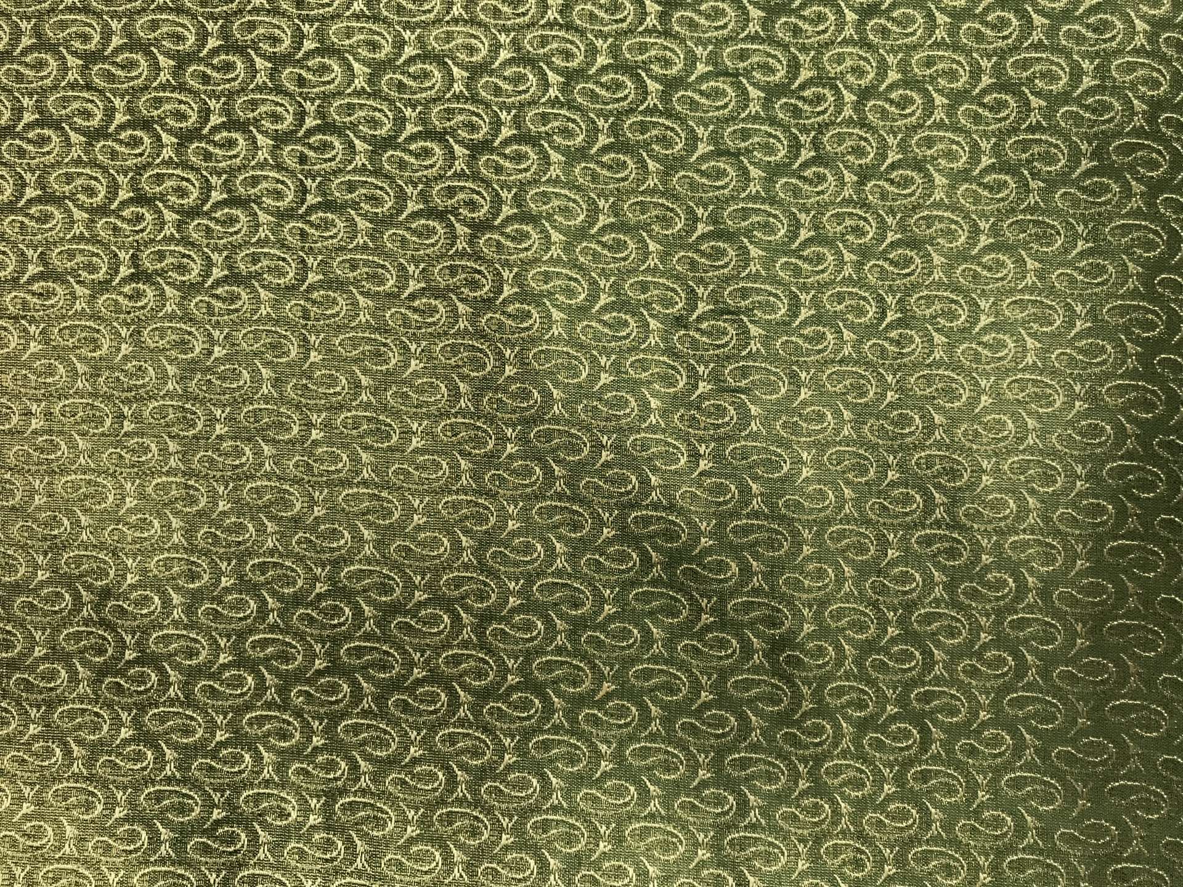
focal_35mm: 28
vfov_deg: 49.7
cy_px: 444
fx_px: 957
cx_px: 592
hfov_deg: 63.4
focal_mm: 3.99
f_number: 1.8
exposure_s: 1/30
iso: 32
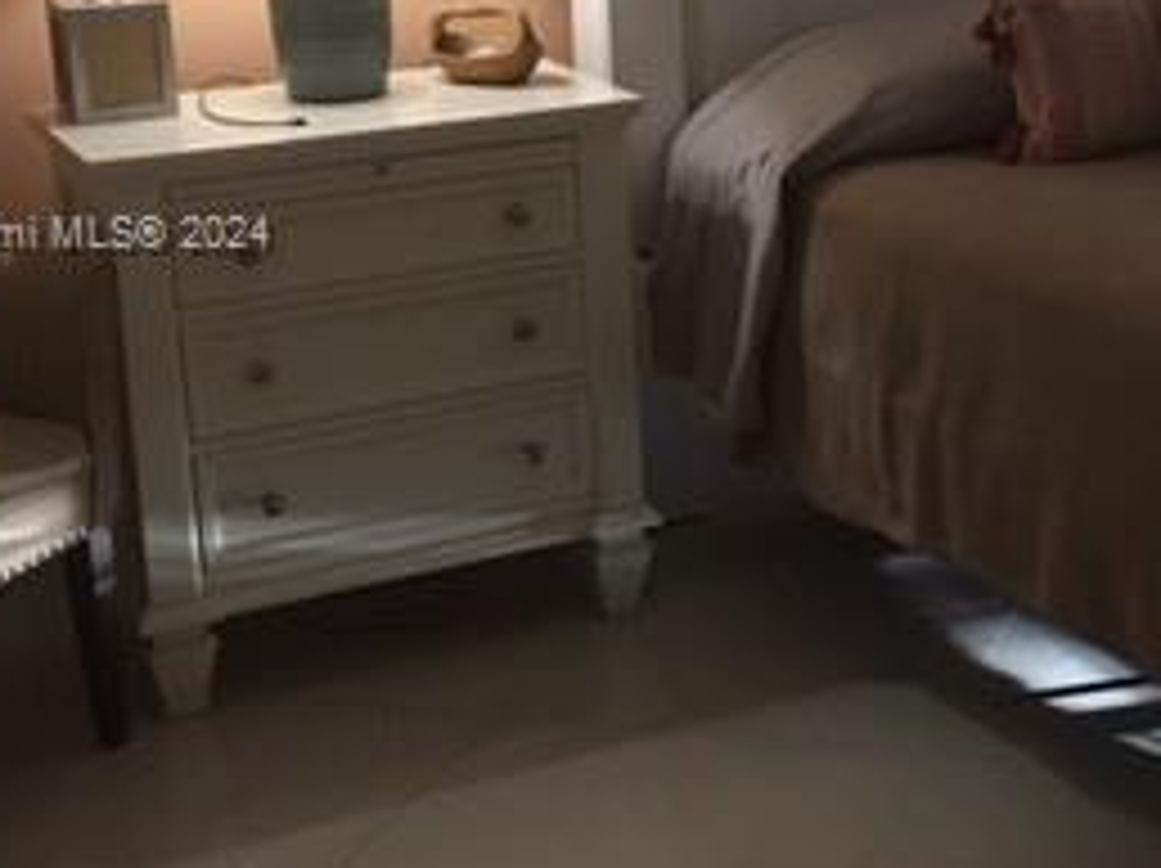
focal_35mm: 72
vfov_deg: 20.3
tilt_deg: -12.7
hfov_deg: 26.0
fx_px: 2413
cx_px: 1089
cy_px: 238
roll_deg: +0.3
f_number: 2.2
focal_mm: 4.15
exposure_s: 1/15
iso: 100
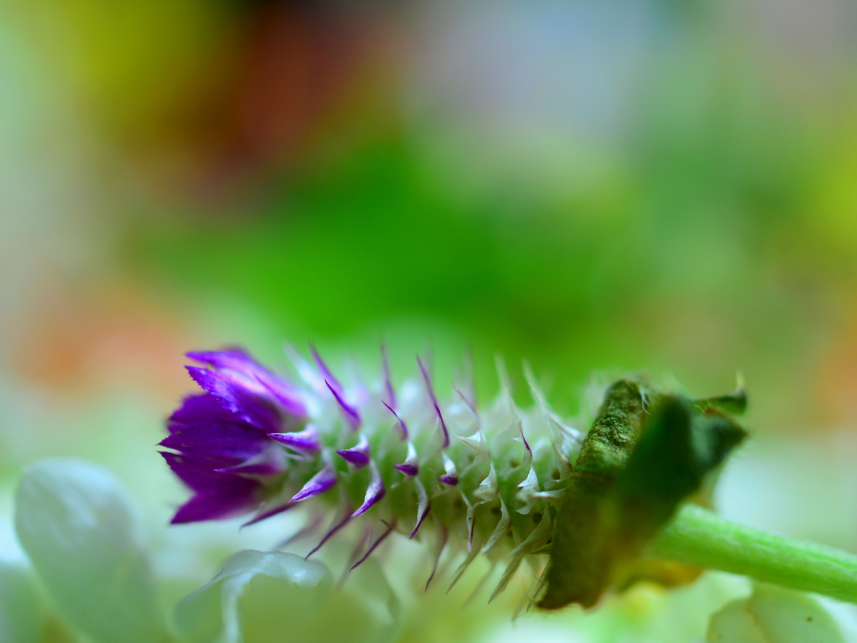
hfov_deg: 31.3
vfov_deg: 23.8
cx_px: 505
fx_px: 1525
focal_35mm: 62
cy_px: 322
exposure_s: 2.5
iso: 100
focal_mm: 35
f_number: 3.8
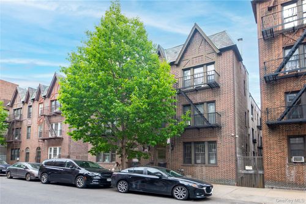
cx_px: 153
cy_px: 102
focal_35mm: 18
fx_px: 153
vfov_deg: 67.3
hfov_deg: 90.0
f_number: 6.3
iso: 320
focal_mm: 18
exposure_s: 1/160
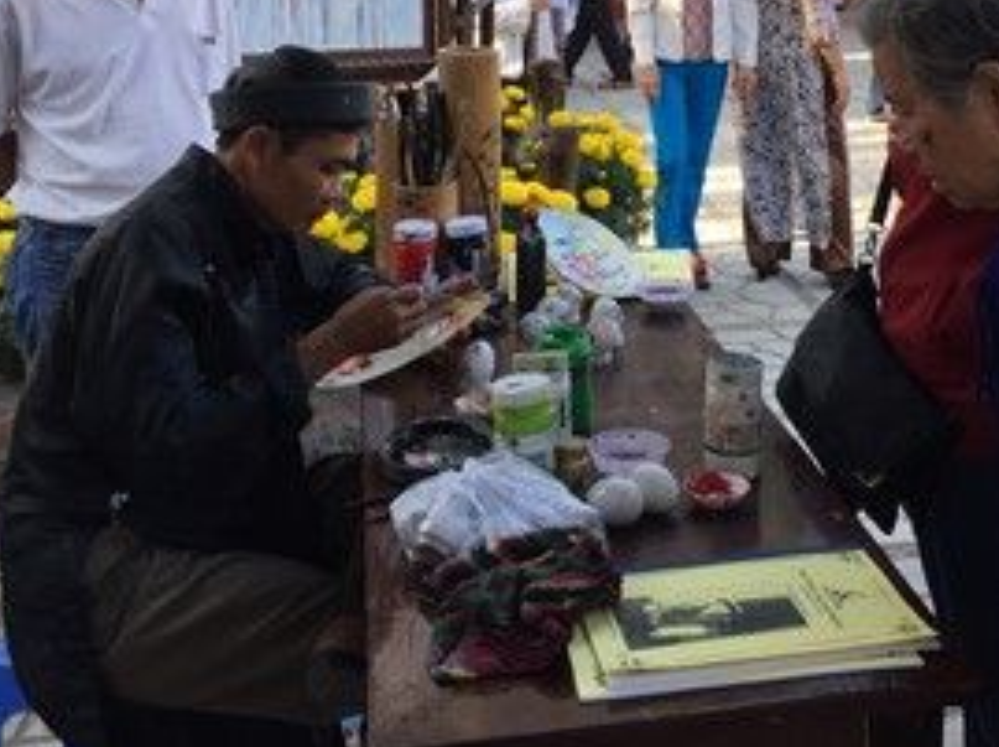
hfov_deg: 35.1
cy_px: 117
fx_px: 1556
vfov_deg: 26.3
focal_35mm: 54
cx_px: 706
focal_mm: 4.15
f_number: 2.2
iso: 32
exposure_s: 1/129
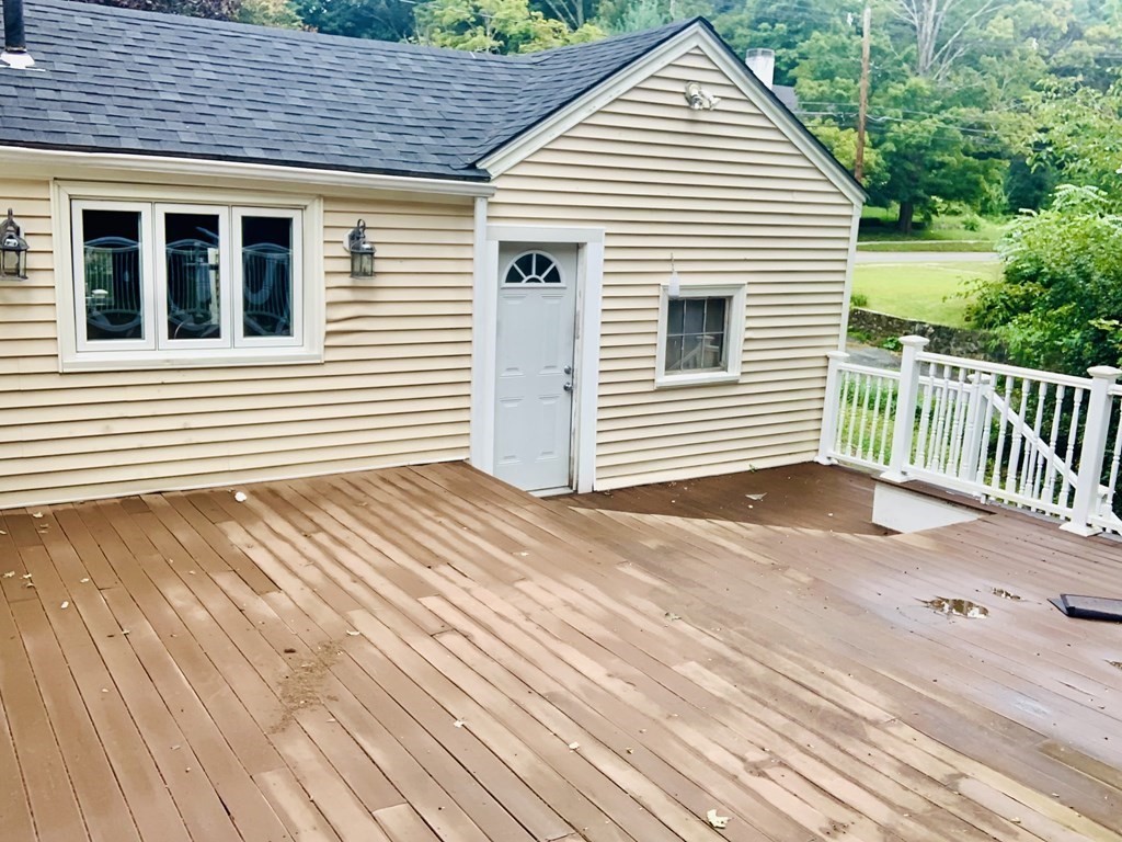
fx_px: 1037
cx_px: 561
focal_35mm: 32
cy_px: 421
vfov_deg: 44.2
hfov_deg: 56.8
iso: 16
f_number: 2.2
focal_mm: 2.87
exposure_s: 1/246
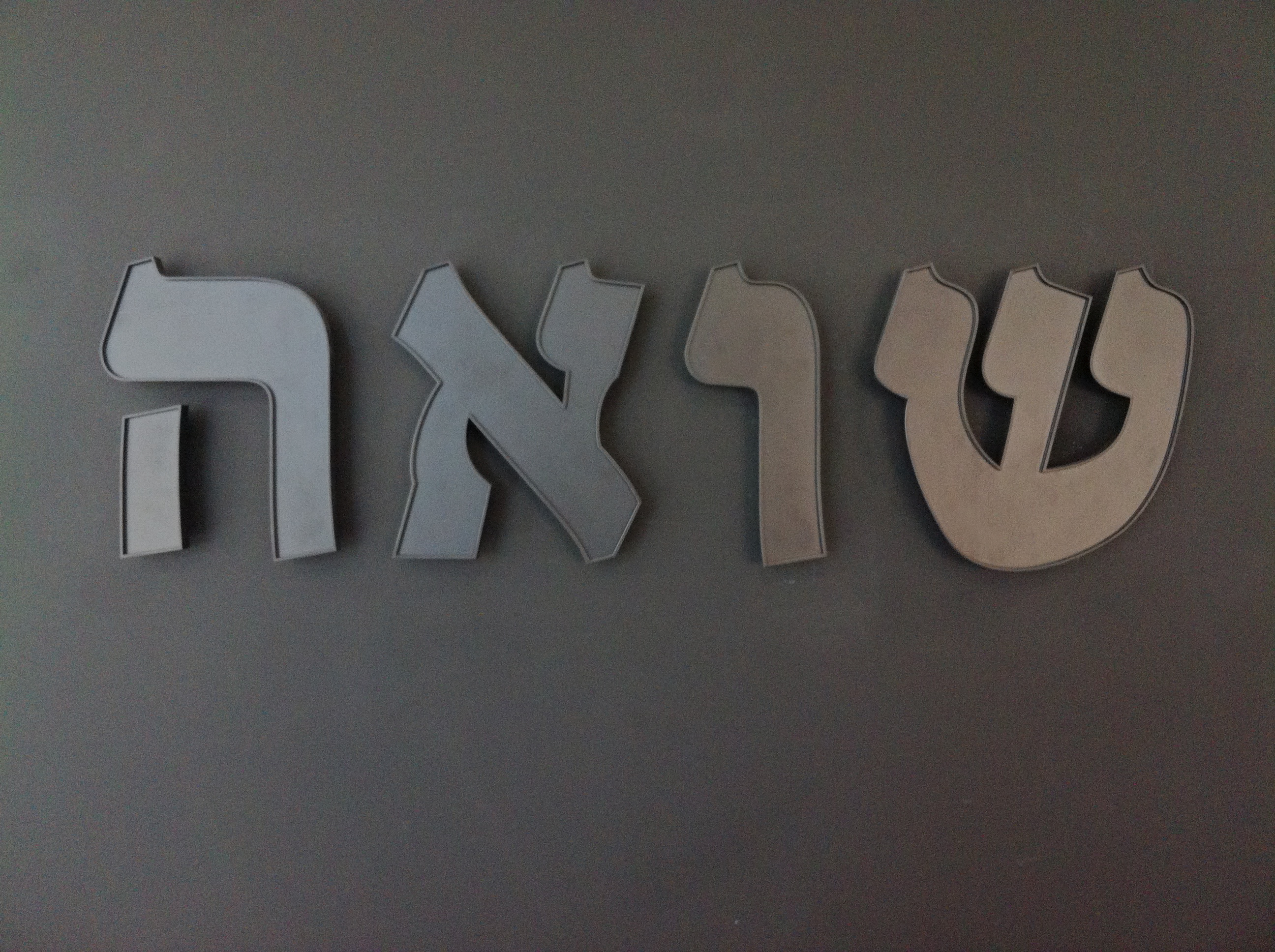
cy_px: 476
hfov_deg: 52.7
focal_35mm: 35
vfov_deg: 40.6
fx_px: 1287
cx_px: 638
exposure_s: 1/15
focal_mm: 3.85
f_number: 2.8
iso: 400
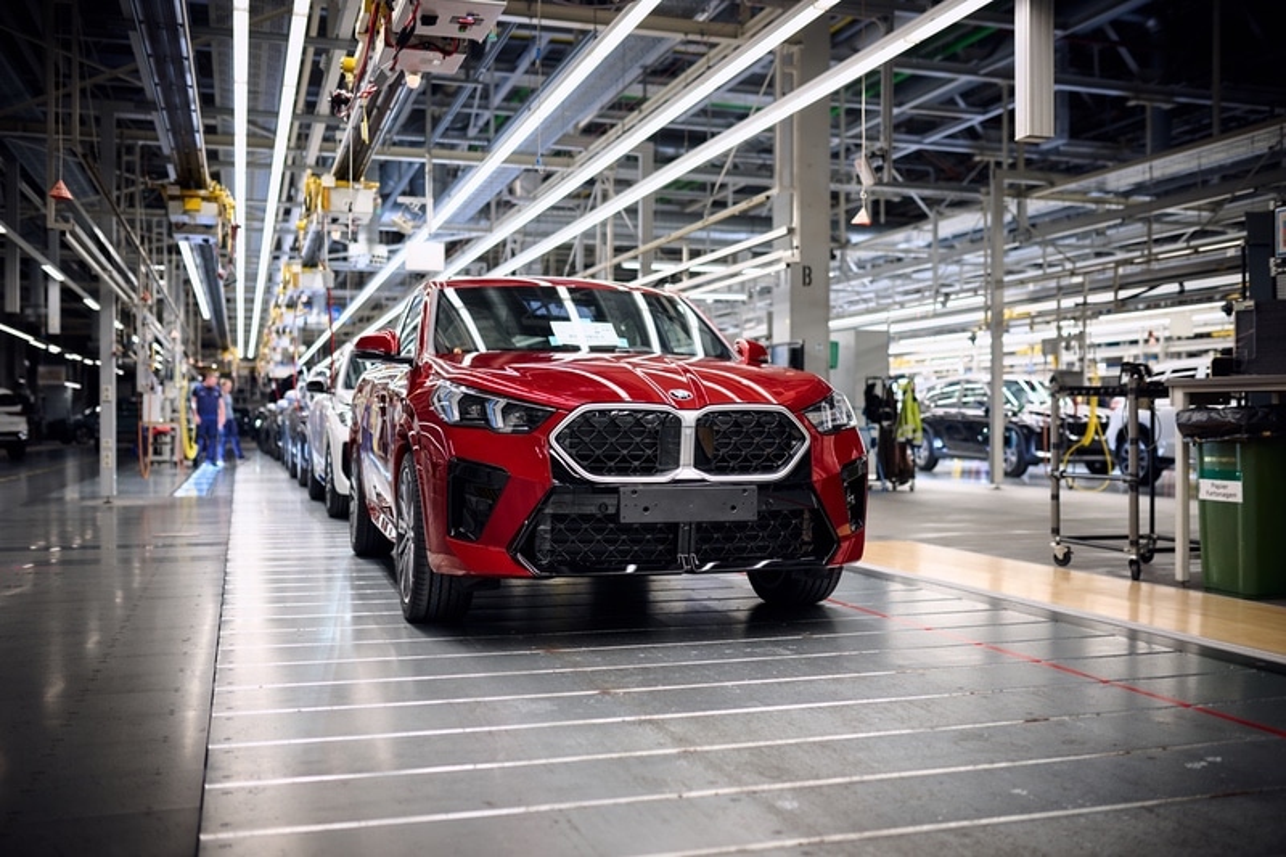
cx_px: 643
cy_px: 428
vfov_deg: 37.8
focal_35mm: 35
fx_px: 1250
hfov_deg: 54.4
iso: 140
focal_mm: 35
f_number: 2
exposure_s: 1/200
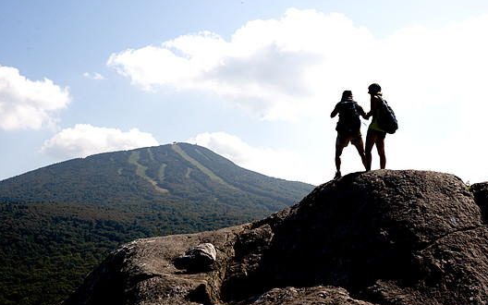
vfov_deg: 23.1
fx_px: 745
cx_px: 236
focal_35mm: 56
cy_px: 140
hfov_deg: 36.3
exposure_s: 1/800
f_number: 9
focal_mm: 50
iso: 400
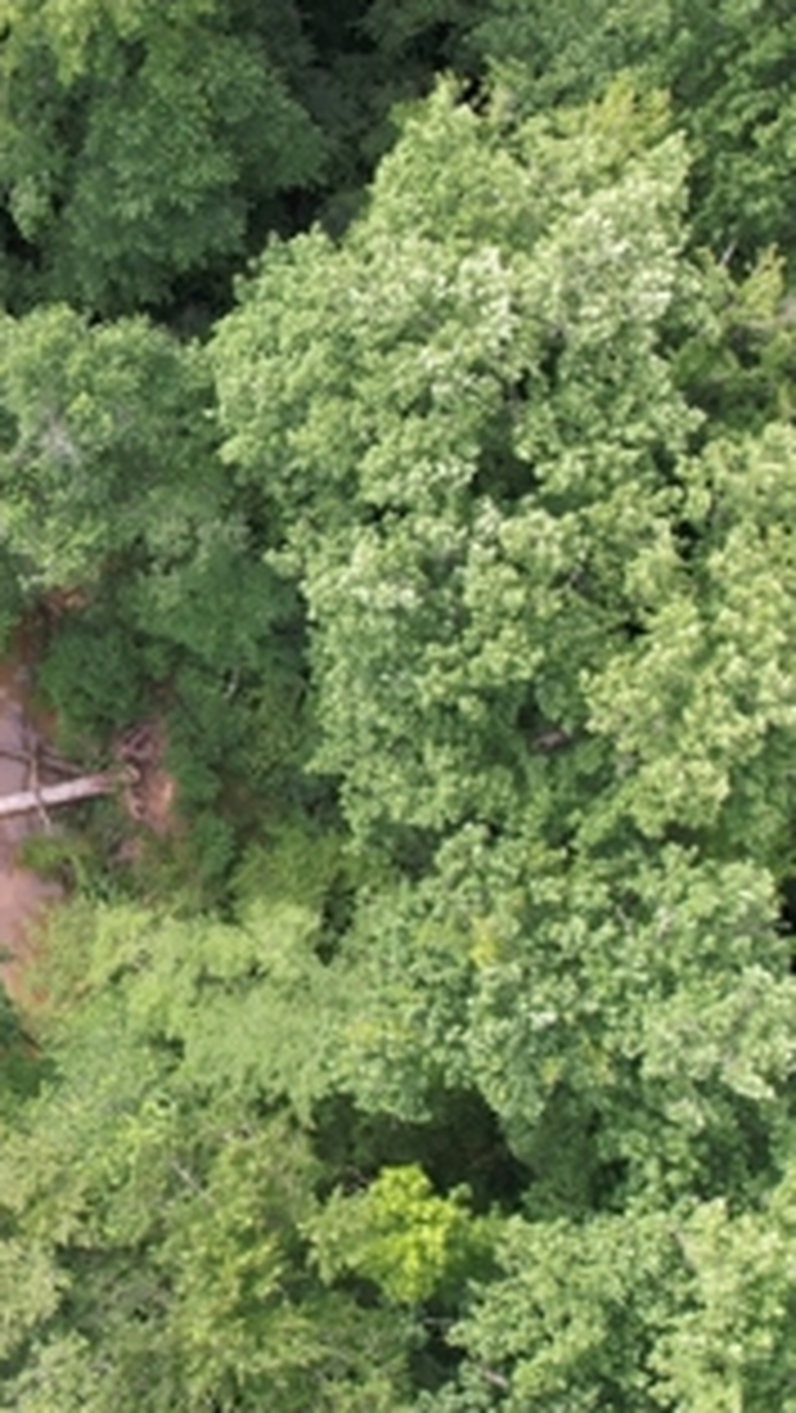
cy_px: 562
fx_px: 1648
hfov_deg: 24.7
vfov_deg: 46.1
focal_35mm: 44
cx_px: -148
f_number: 2.8
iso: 100
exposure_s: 1/240
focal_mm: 8.38
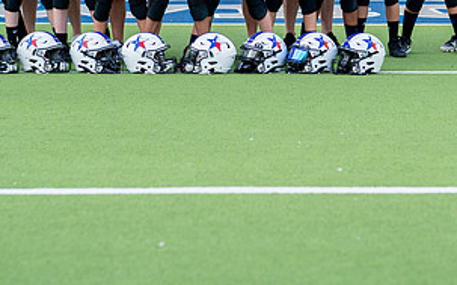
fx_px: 1730
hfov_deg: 15.0
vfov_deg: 9.3
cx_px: 265
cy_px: -42
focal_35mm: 139
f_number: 2
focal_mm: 50
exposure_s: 1/800
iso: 200
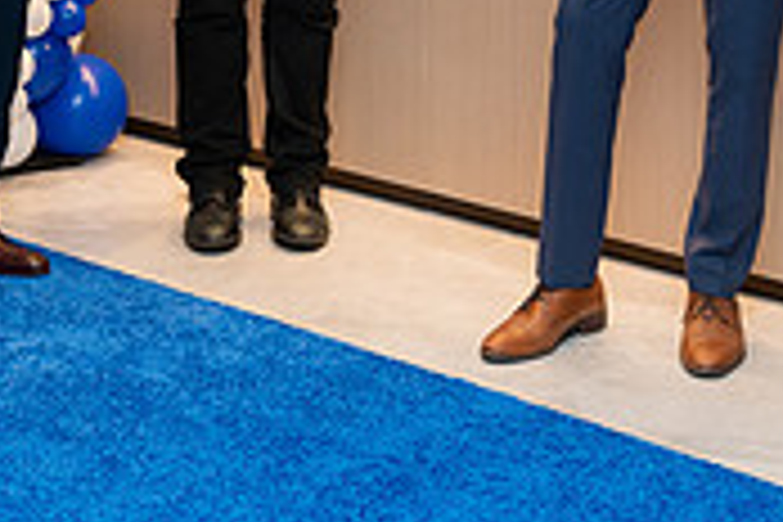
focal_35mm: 117
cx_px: 94
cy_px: -238
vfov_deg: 11.3
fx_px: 2545
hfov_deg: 17.3
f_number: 3.2
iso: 400
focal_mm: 34
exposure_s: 1/160
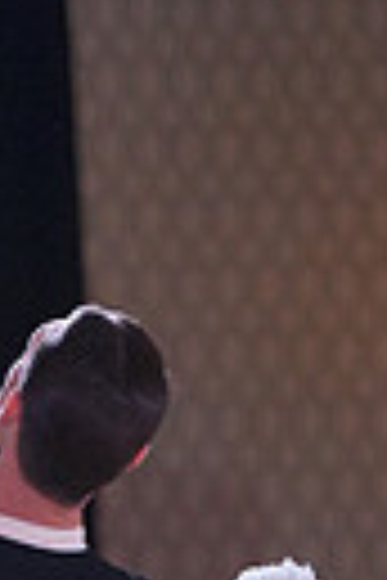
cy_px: 1205
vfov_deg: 2.3
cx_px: -299
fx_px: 14495
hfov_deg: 1.5
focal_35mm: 899
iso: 3200
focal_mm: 200
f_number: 4
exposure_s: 1/400
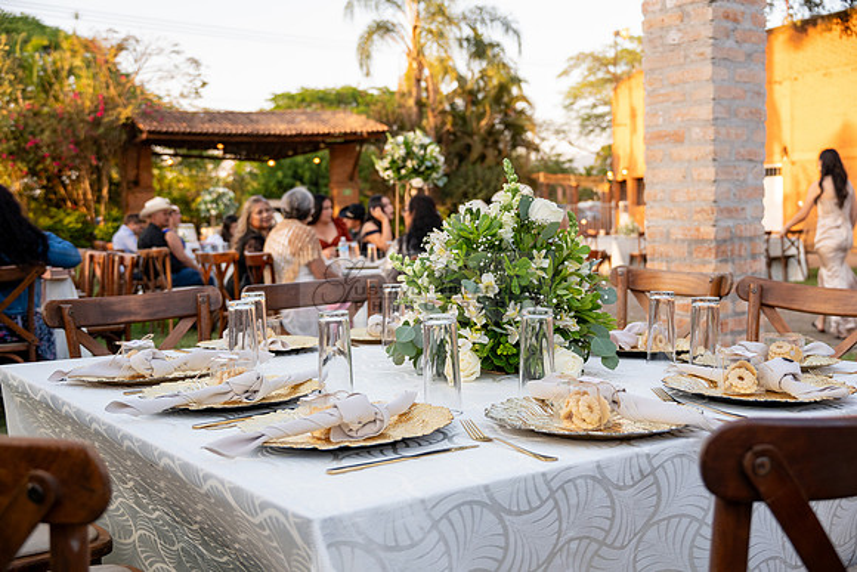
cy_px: 286
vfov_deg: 32.6
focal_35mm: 41
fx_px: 976
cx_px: 428
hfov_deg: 47.4
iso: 1000
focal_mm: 41
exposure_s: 1/400
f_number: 5
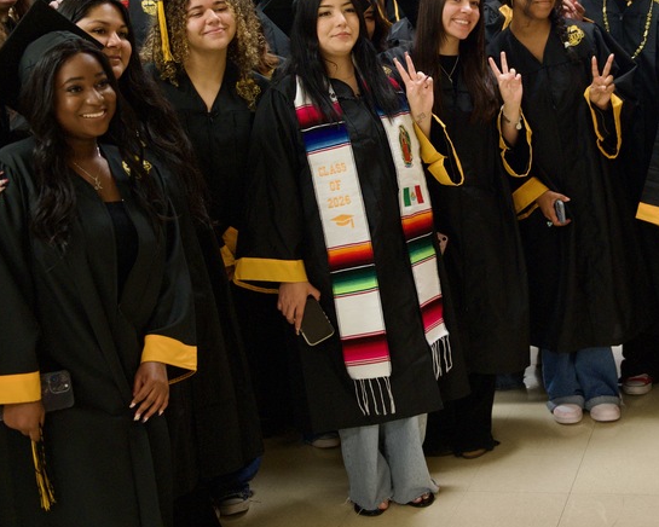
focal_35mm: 67
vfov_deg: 22.7
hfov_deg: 28.1
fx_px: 1307
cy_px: 173
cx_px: 441
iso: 2500
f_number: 2.8
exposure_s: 1/320
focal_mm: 38
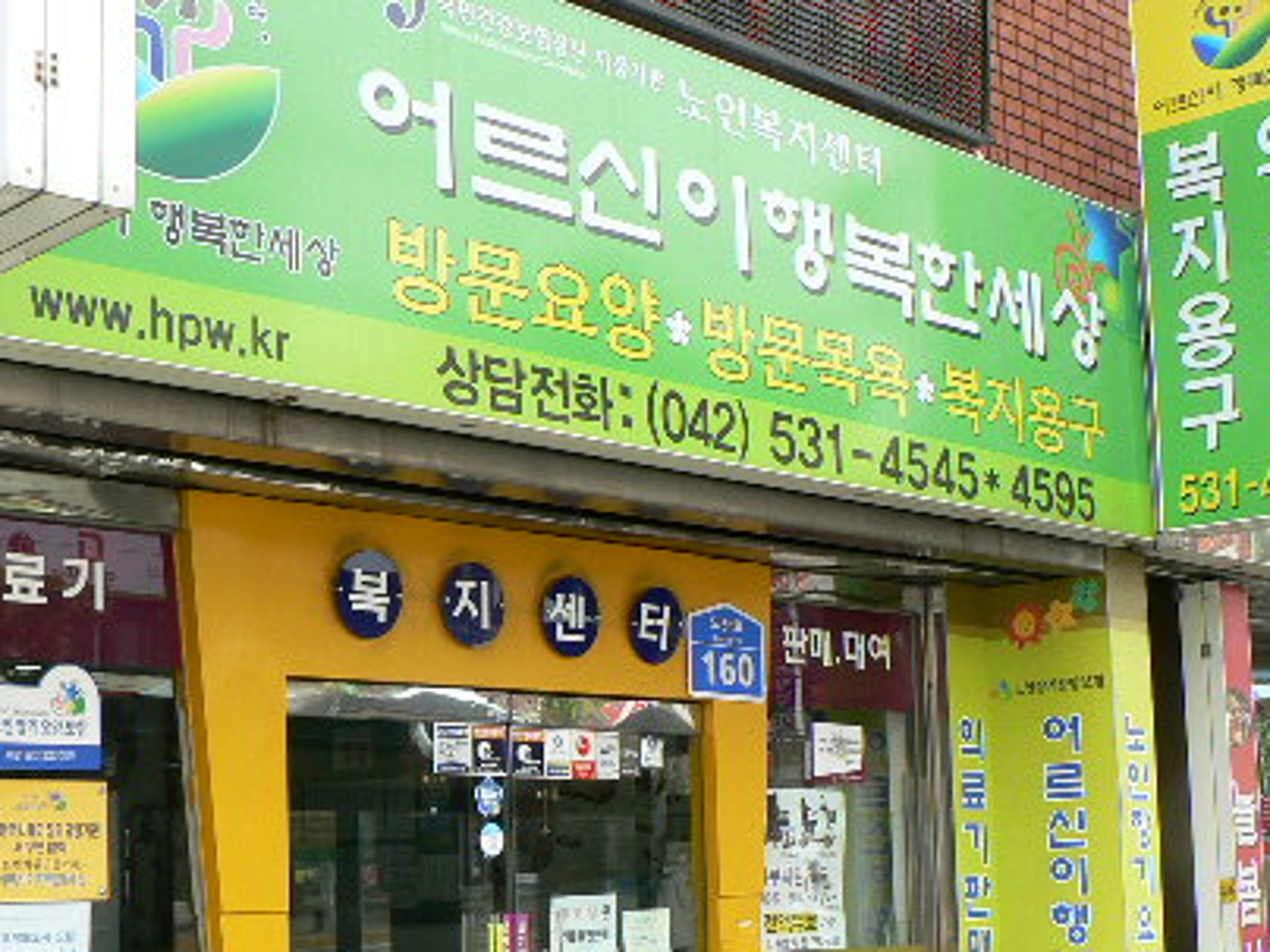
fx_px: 2091
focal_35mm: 57
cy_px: 679
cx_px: 497
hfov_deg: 33.7
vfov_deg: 25.4
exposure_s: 1/100
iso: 80
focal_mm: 6
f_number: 4
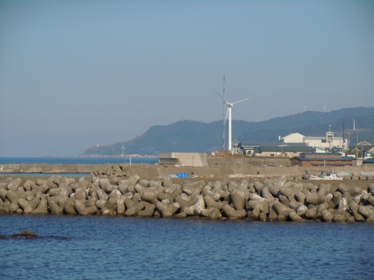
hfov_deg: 11.4
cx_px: 187
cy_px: 140
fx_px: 1880
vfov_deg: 8.5
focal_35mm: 174
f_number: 4.6
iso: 100
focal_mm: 31.4
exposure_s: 1/1000
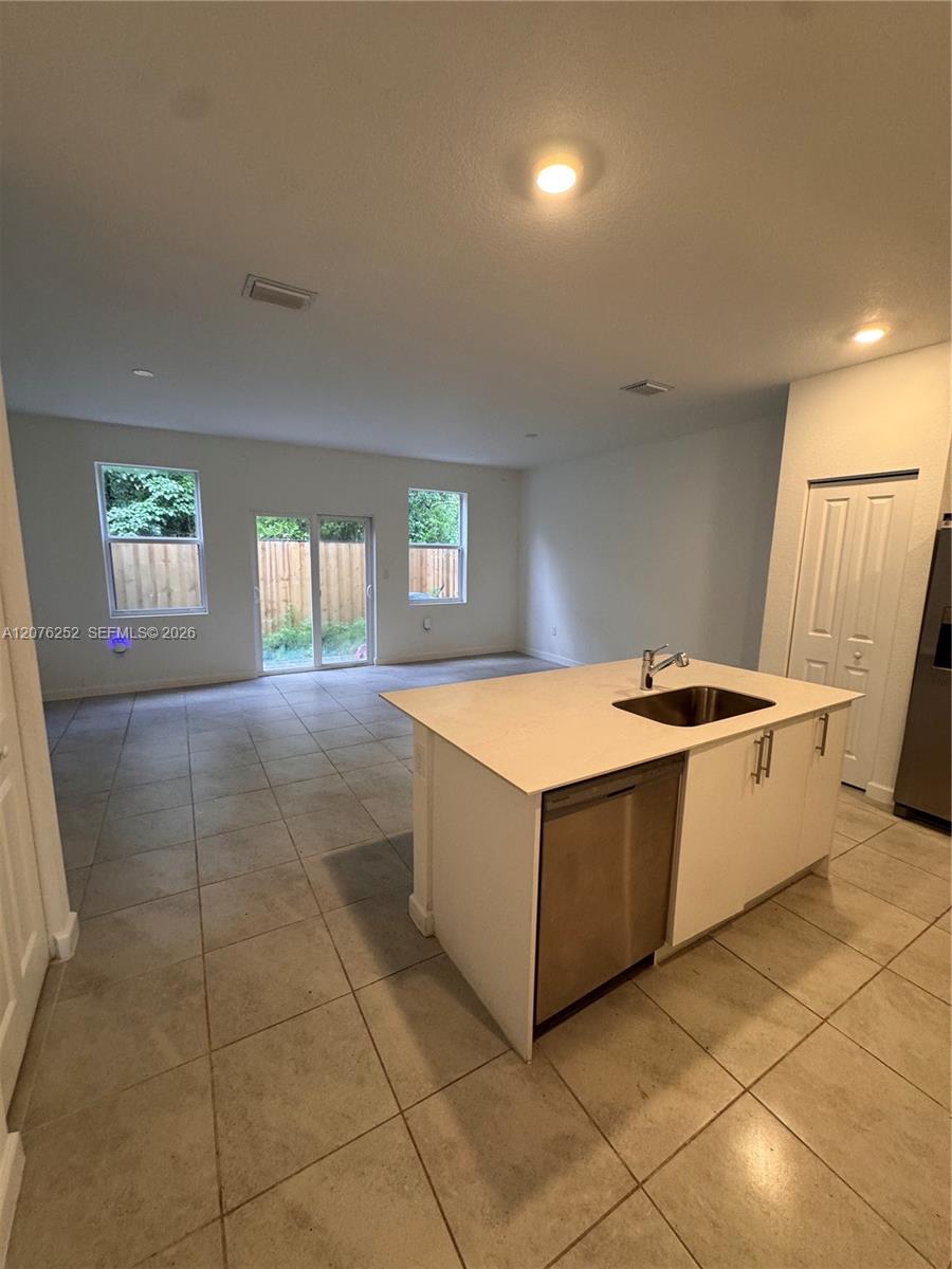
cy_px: 634
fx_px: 513
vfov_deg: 102.1
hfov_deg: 85.7
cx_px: 476
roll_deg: -0.7
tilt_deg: -8.6
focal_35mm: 14
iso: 160
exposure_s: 1/60
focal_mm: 2.22
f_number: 2.2
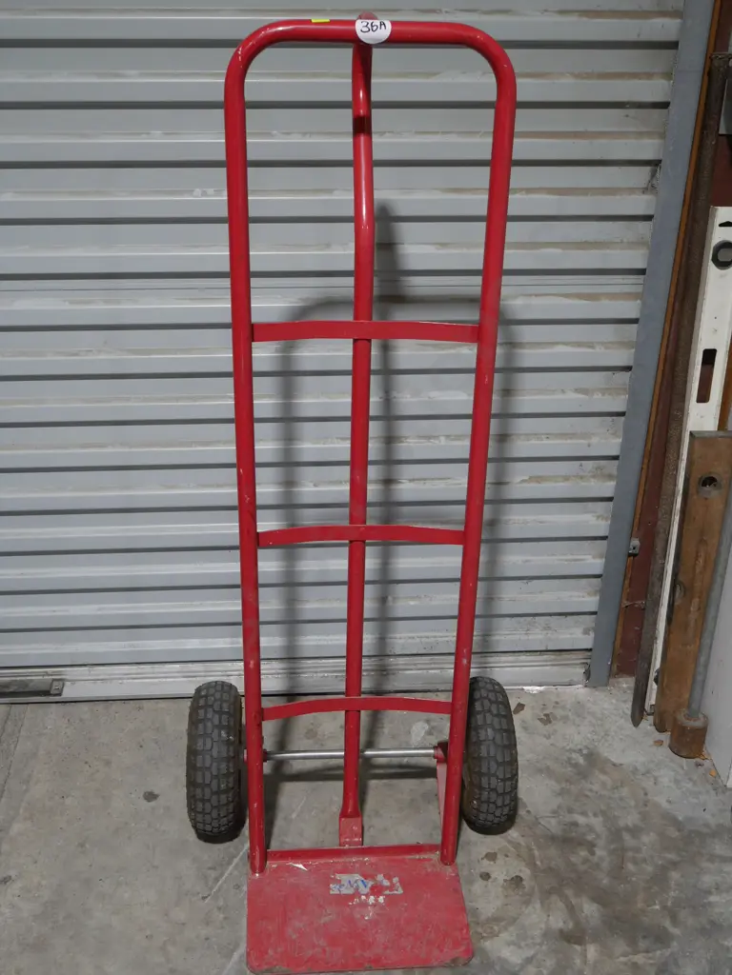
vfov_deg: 46.8
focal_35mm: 40
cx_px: 366
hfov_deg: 36.0
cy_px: 488
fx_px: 1128
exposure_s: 1/60
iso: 400
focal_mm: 20
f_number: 4.4
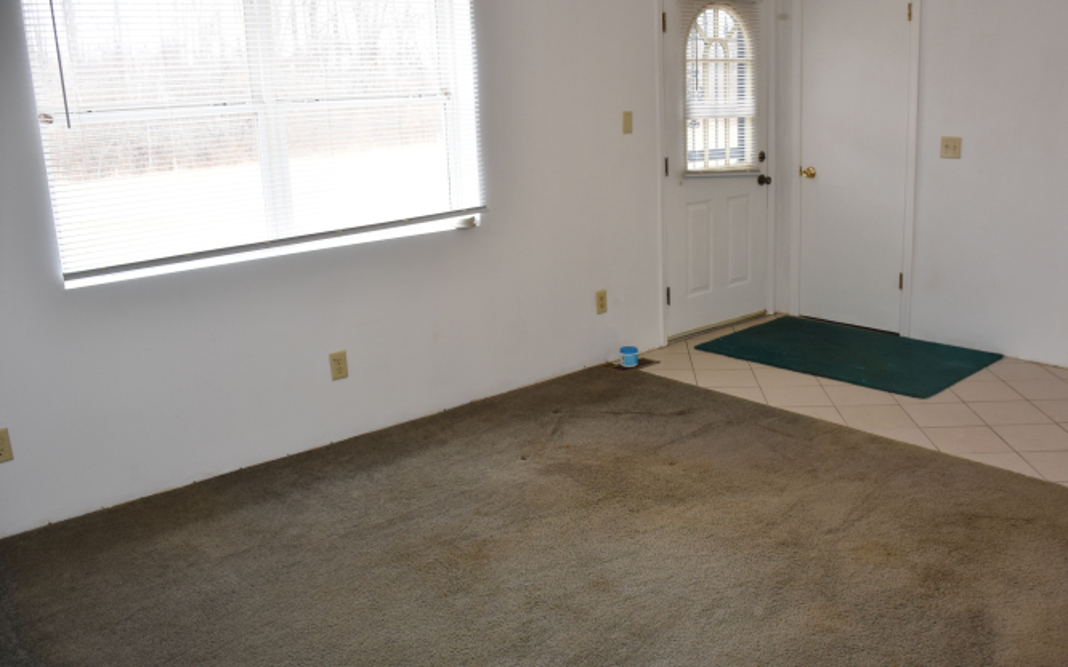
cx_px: 584
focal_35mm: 31
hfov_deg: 61.1
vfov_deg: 40.6
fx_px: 902
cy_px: 319
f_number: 3.5
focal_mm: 18
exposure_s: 1/125
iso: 400
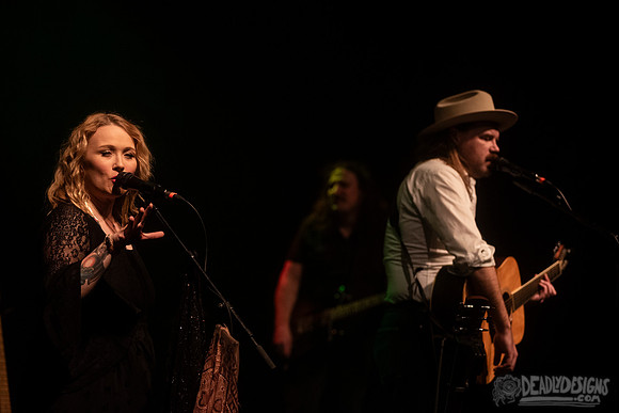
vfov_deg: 10.7
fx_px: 2205
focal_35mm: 128
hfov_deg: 16.0
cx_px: 291
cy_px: 172
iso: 2500
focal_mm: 110
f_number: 3.2
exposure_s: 1/160
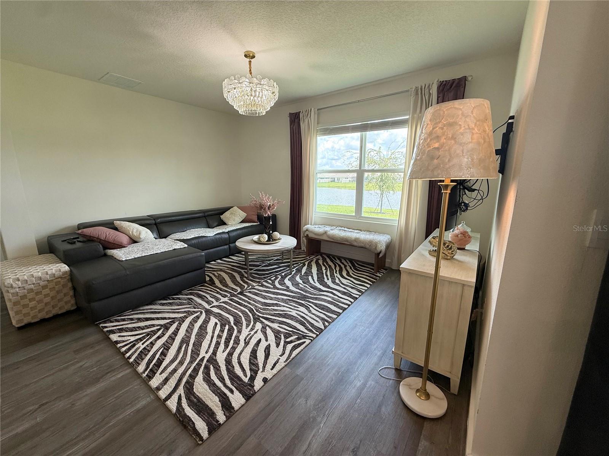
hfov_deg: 102.1
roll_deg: +0.1
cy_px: 228
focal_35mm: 14
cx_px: 304
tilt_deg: -11.6
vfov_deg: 85.7
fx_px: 246
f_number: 2.2
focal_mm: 2.22
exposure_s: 1/120
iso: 80
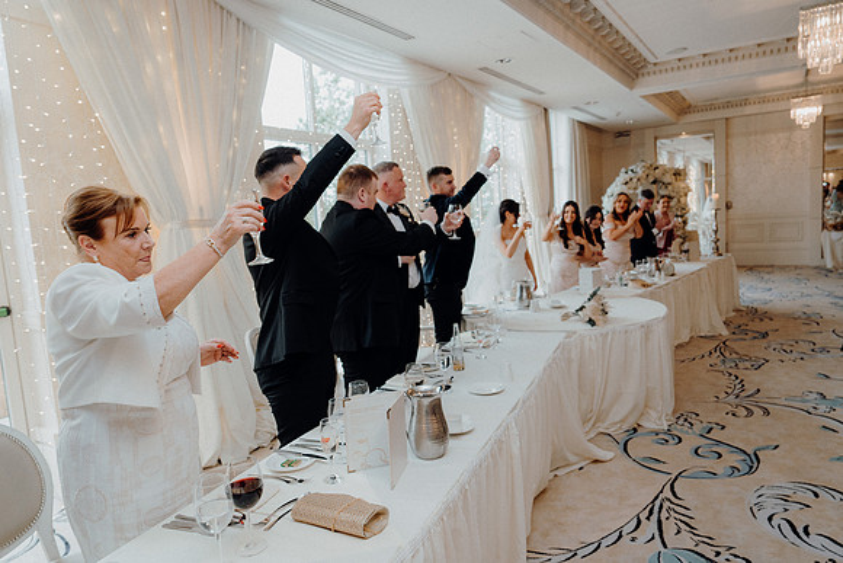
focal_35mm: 24
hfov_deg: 73.7
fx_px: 562
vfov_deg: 53.2
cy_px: 282
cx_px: 422
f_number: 3.5
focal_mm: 24
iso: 800
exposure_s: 1/160
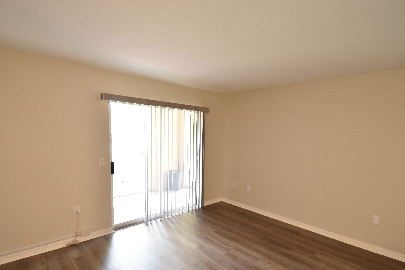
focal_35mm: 18
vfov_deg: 67.0
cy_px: 155
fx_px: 202
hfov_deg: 89.9
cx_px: 213
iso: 800
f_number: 4.5
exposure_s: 1/80
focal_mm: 10
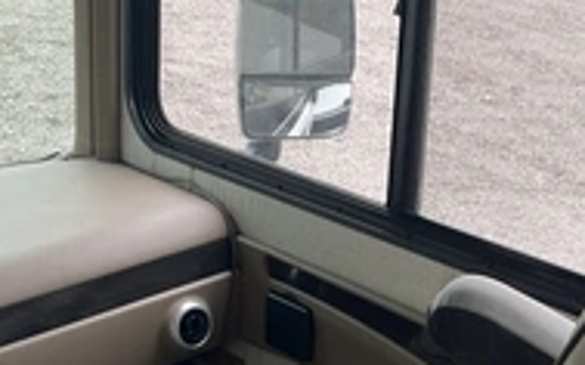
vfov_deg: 19.4
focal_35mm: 65
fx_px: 1036
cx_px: 313
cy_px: 371
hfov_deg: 31.5
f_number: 1.8
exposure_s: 1/122
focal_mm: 3
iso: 20
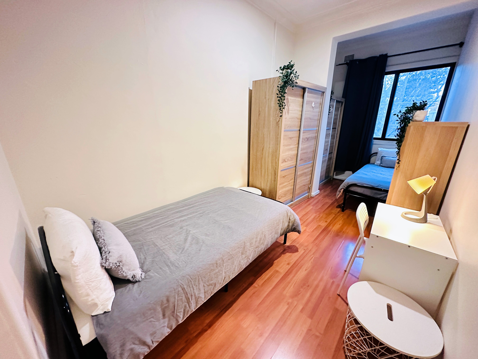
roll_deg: -0.2
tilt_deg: -18.1
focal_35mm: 14
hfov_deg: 102.1
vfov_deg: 85.7
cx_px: 239
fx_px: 193
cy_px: 180
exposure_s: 1/50
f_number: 2.2
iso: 640
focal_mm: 2.22
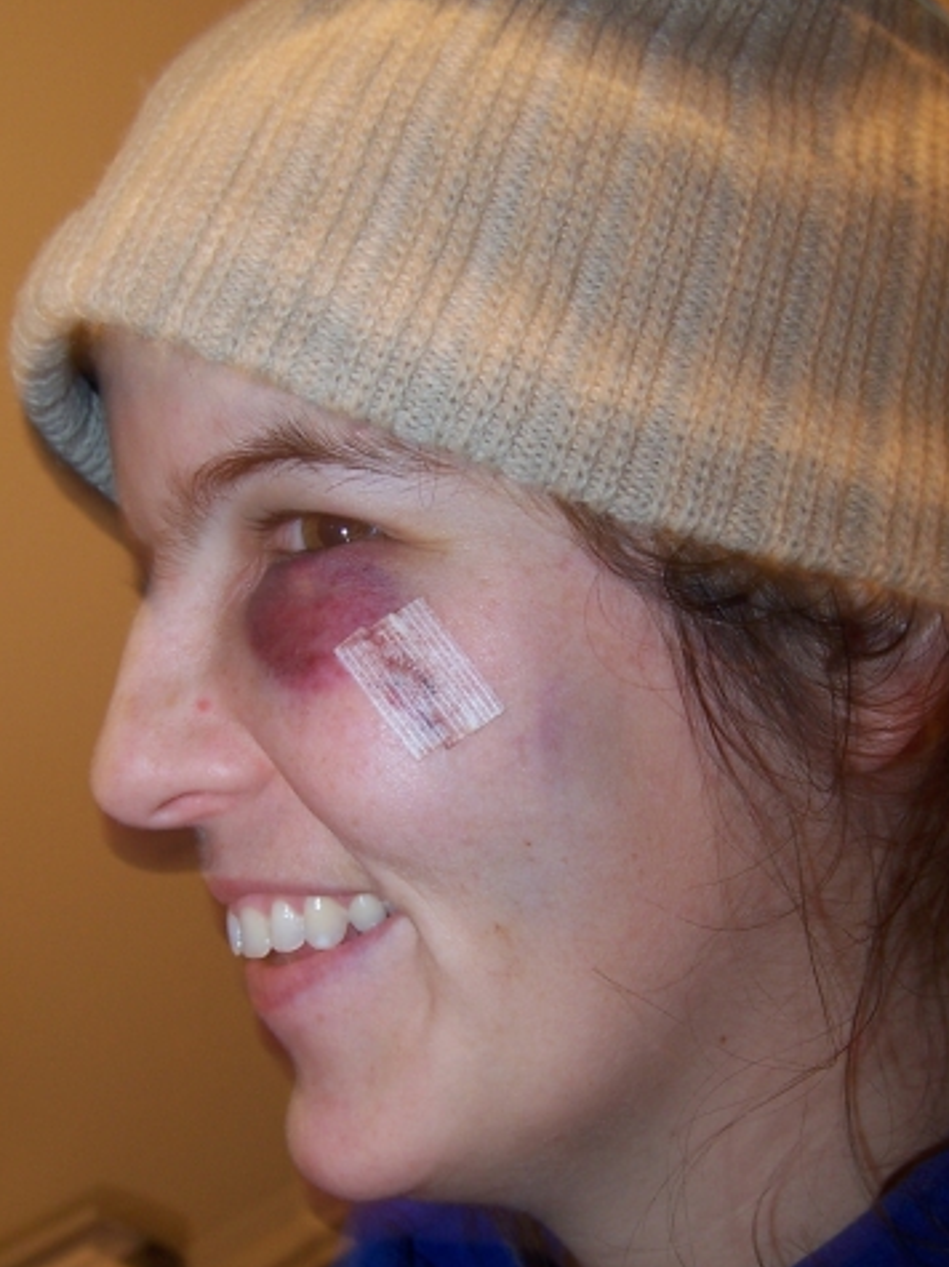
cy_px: 790
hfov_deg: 30.3
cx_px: 490
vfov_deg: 39.4
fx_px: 1755
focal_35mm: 48
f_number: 2.8
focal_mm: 6.3
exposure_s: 1/2
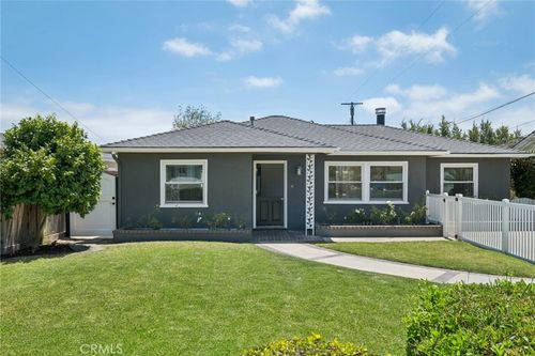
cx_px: 268
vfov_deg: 44.9
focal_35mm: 29
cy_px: 178
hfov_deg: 63.7
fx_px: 431
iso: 125
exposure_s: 1/210
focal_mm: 19.1
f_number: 10
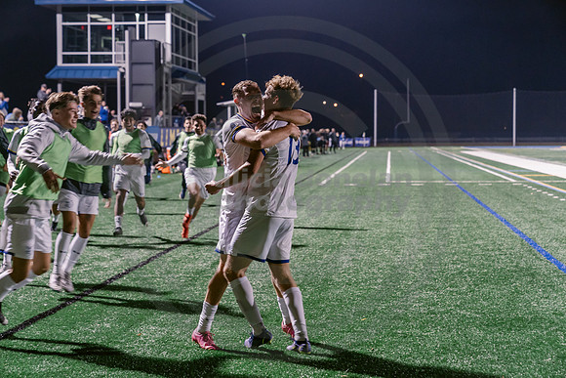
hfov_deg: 28.8
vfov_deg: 19.5
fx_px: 1101
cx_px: 283
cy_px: 189
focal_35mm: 70
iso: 2500
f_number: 3.5
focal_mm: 70
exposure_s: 1/125
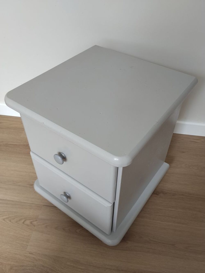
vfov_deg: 61.7
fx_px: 229
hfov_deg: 48.2
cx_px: 102
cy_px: 136
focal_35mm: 29
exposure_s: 1/50
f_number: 1.8
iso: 80
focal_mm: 4.22
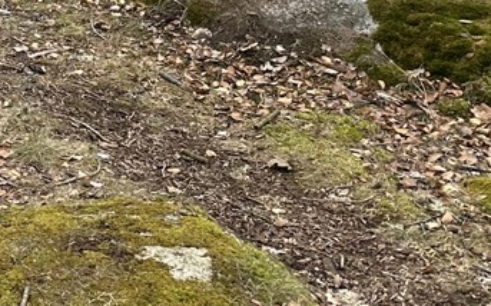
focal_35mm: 95
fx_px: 1271
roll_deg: -0.5
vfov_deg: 12.8
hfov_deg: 17.7
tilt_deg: -15.7
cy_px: -202
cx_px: -385
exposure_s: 1/444
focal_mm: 6.86
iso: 80
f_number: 1.78
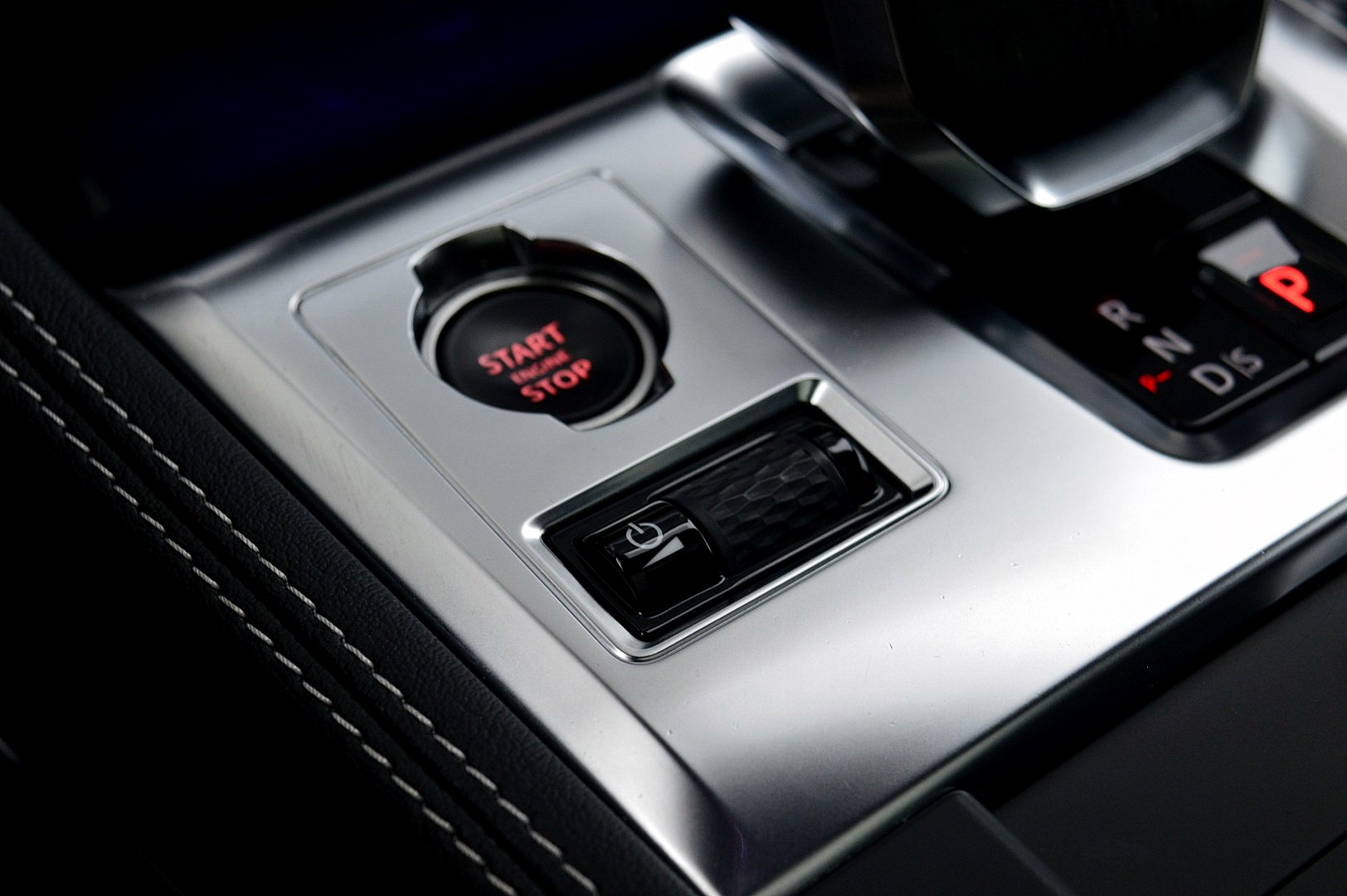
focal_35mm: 68
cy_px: 448
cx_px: 674
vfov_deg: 20.1
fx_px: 2524
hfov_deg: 29.9
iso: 800
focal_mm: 45
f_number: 6.3
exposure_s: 1/60
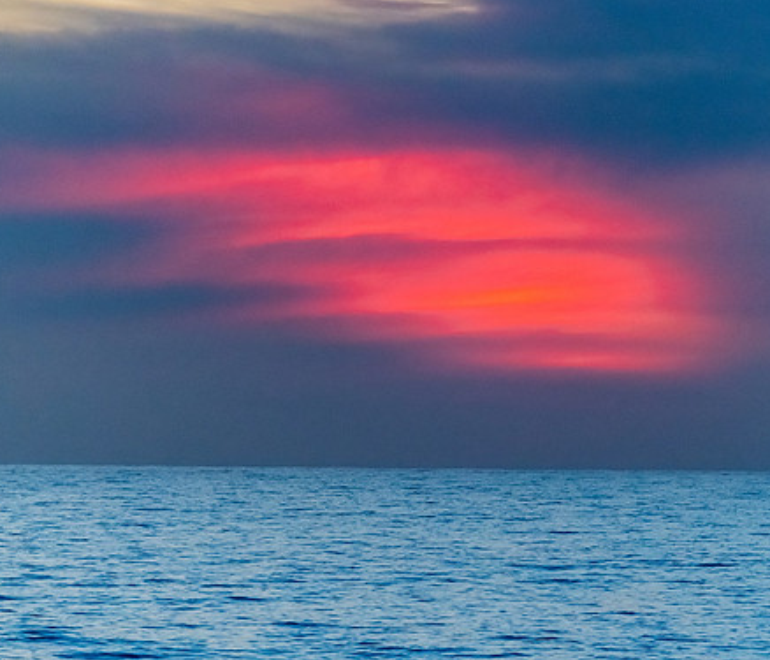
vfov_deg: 3.6
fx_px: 10636
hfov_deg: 4.1
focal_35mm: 454
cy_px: 319
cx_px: 461
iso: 5000
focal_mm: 300
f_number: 4
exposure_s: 1/800
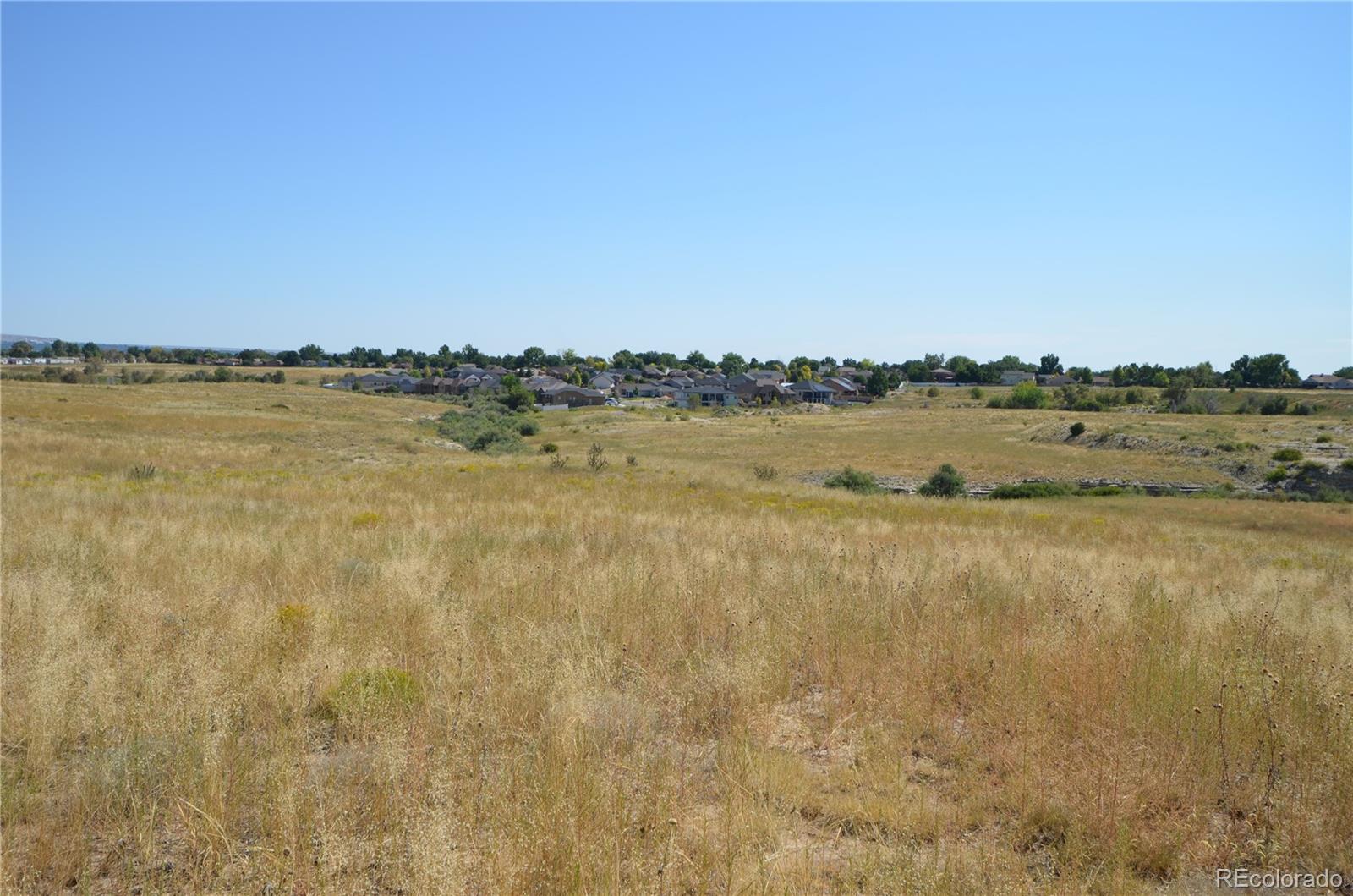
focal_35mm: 33
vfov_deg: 39.8
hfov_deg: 57.3
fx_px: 1237
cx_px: 676
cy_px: 448
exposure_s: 1/320
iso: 100
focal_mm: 22
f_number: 9
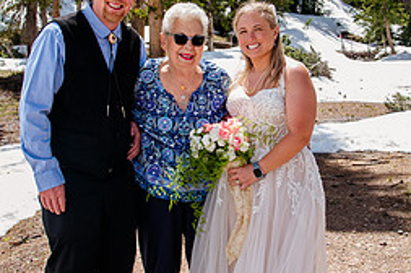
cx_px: 230
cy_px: 101
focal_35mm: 67
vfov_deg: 20.2
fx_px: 764
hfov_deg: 30.1
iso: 400
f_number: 6.3
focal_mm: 24
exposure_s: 1/200
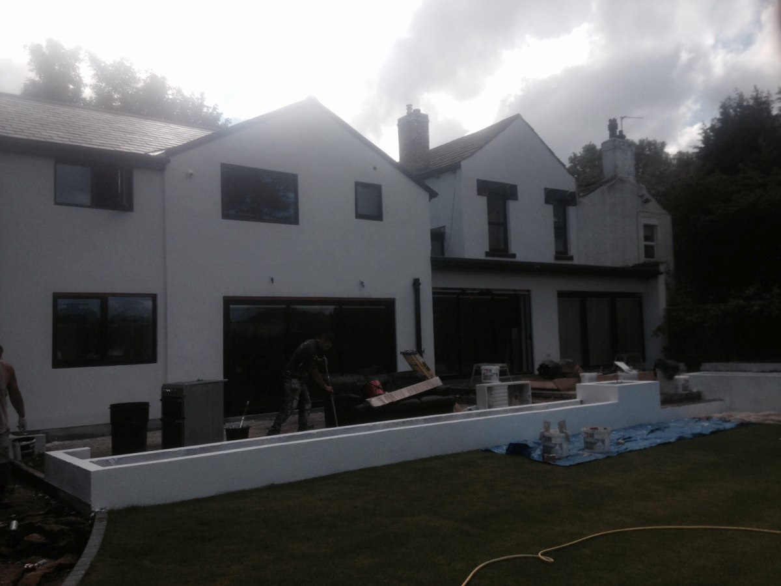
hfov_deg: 55.4
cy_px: 293
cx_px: 390
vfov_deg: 42.9
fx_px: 745
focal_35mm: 33
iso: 50
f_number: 2.4
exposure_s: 1/2008
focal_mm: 4.12
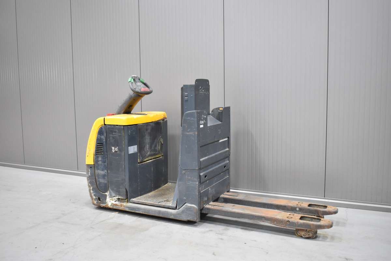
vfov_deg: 38.4
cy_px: 130
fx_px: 375
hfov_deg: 55.1
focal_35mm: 34
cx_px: 196
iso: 1600
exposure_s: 1/50
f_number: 4
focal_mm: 23
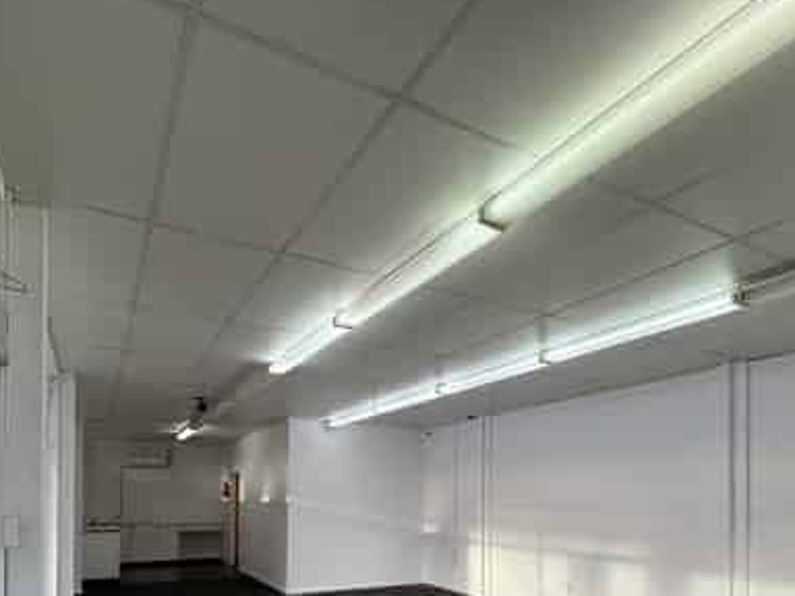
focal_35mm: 24
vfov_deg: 52.3
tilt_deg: +0.3
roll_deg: -0.2
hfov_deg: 71.6
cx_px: 404
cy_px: 496
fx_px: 551
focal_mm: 2.22
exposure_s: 1/105
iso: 64
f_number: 2.2
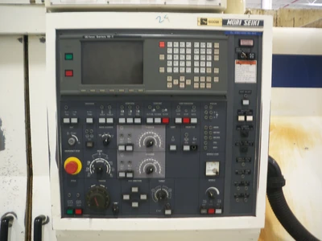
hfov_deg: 49.0
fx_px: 353
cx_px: 161
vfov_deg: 37.7
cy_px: 120
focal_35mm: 38
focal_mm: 6.3
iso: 80
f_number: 3.5
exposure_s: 1/4
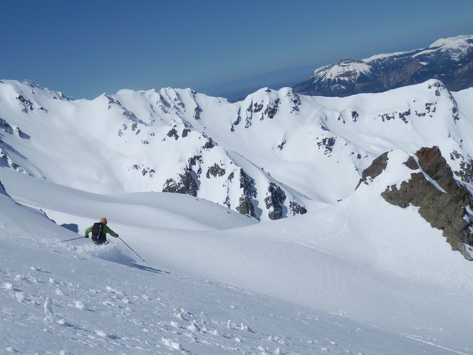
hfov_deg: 38.1
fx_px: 683
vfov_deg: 29.0
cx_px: 199
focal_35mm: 50
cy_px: 211
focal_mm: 7.3
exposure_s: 1/400
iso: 80
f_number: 10.4
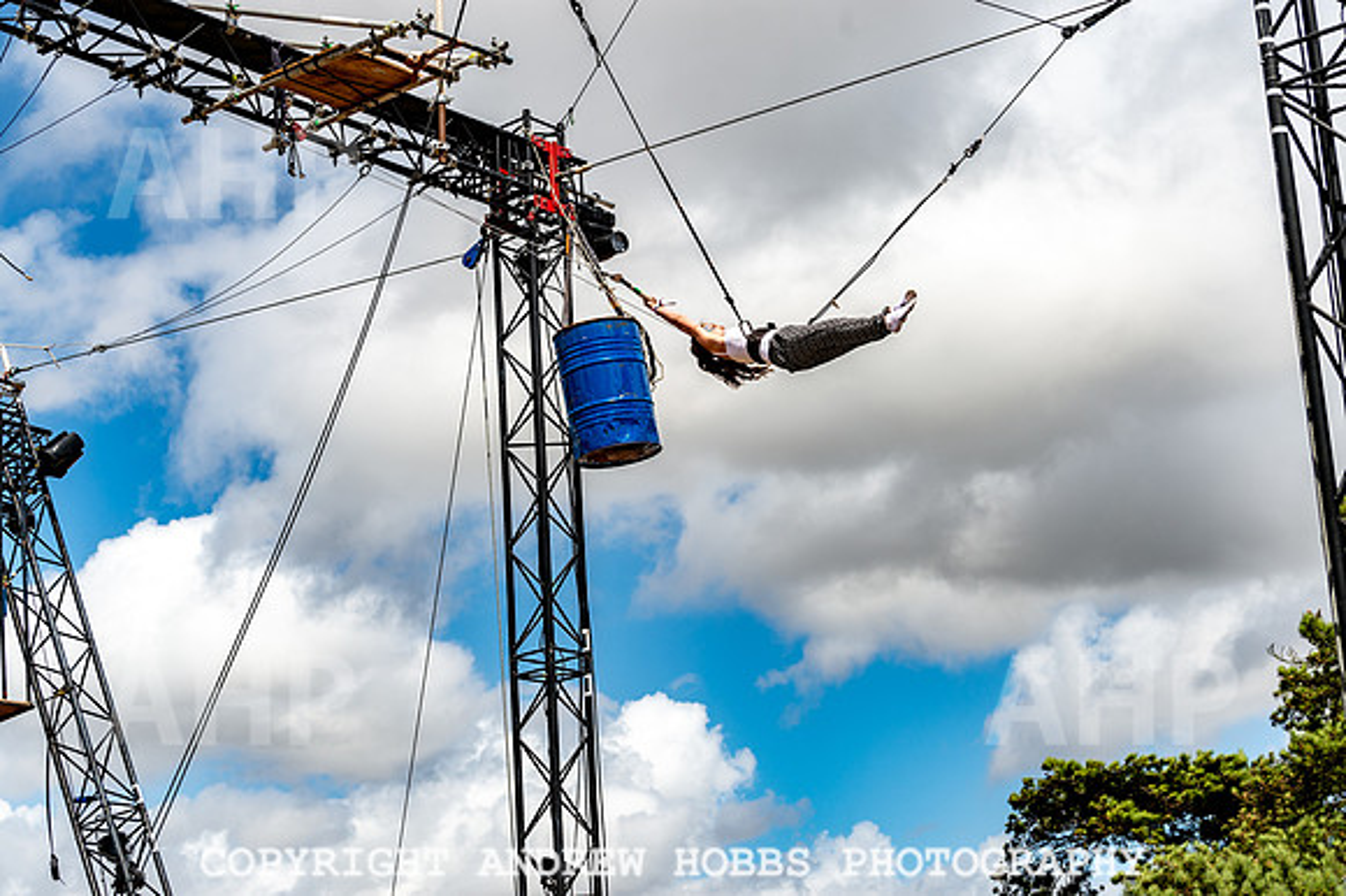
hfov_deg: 28.9
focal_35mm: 70
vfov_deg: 19.4
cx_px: 673
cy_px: 448
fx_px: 2616
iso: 100
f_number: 5.6
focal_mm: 70
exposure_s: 1/1000
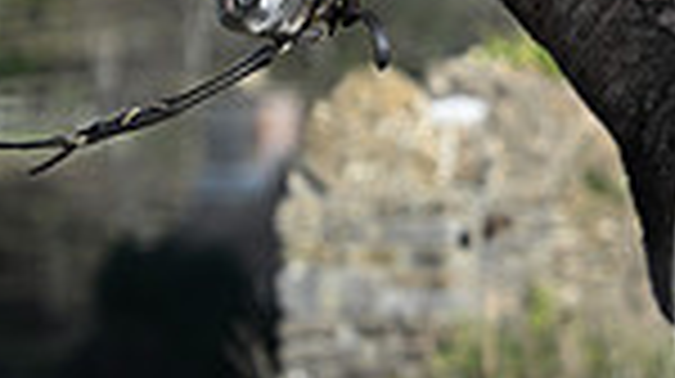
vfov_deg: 1.9
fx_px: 11228
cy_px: 223
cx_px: 1089
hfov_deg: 3.4
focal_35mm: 628
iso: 140
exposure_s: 1/1250
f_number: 3.5
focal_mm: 155
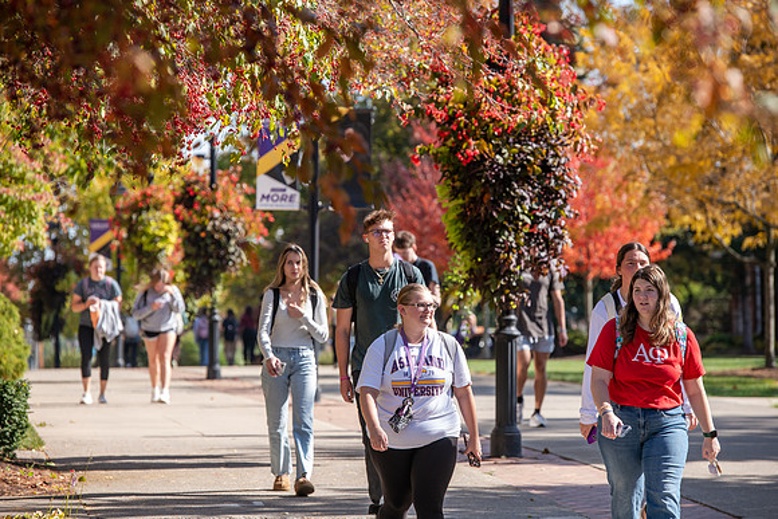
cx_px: 389
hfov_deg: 11.4
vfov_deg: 7.6
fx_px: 3891
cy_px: 260
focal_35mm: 180
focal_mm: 180
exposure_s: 1/250
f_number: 5.6
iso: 160
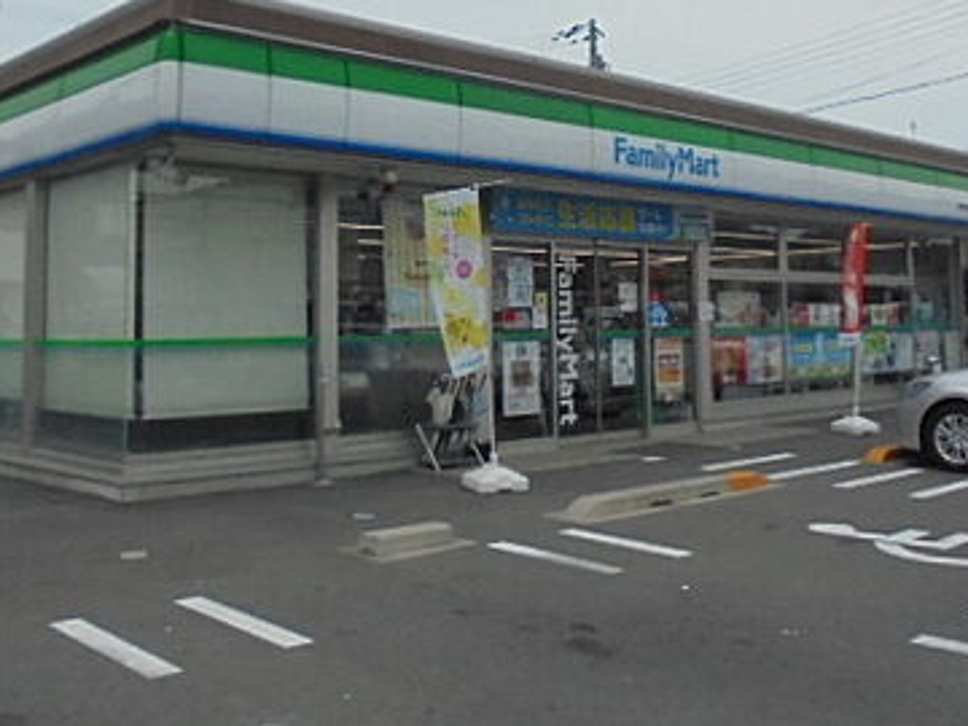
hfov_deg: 45.8
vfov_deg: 34.6
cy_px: 204
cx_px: 497
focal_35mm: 41
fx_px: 1147
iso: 400
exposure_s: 1/400
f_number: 11.5
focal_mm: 4.6
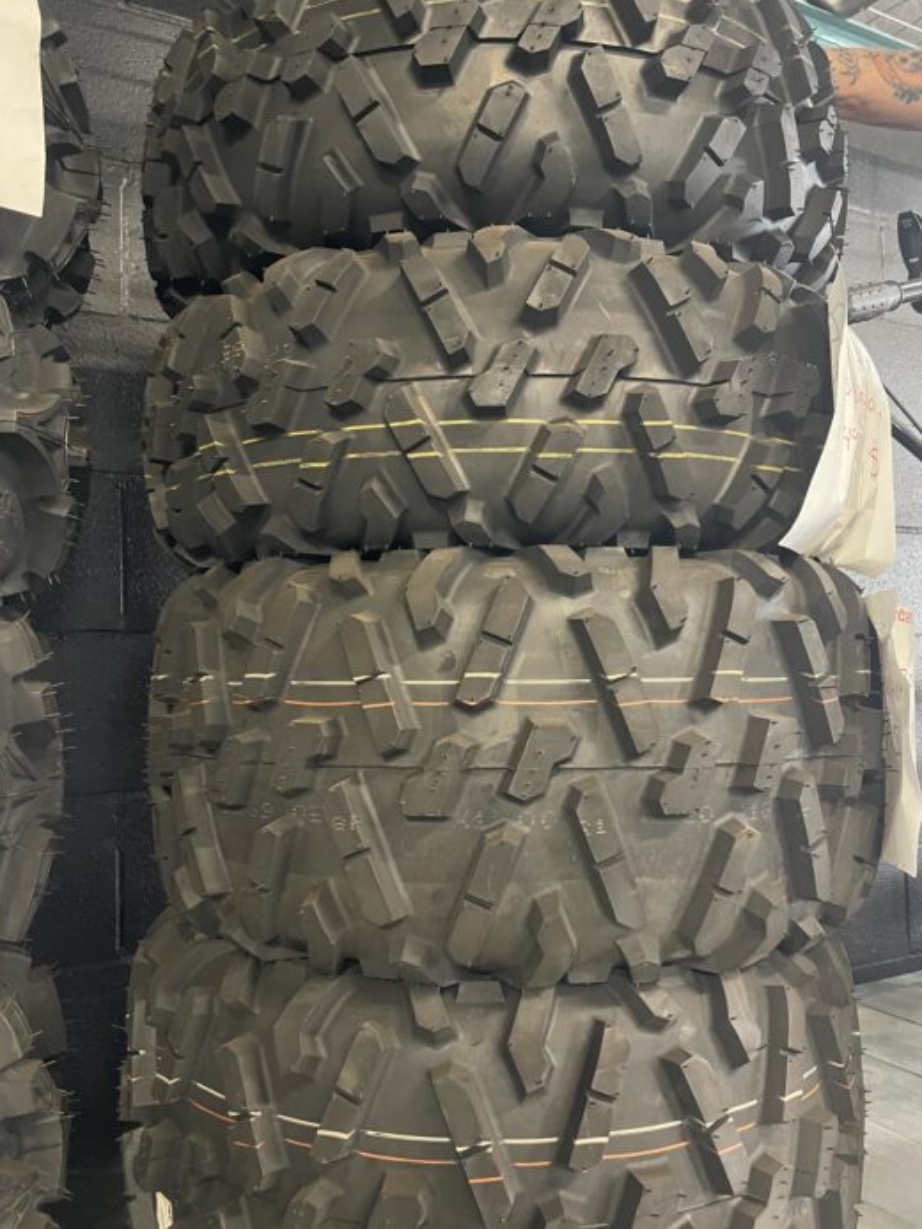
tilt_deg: +3.9
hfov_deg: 46.8
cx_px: 459
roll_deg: +0.6
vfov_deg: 60.0
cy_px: 607
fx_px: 1065
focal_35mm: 30
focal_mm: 5.1
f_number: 1.6
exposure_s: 1/30
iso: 640
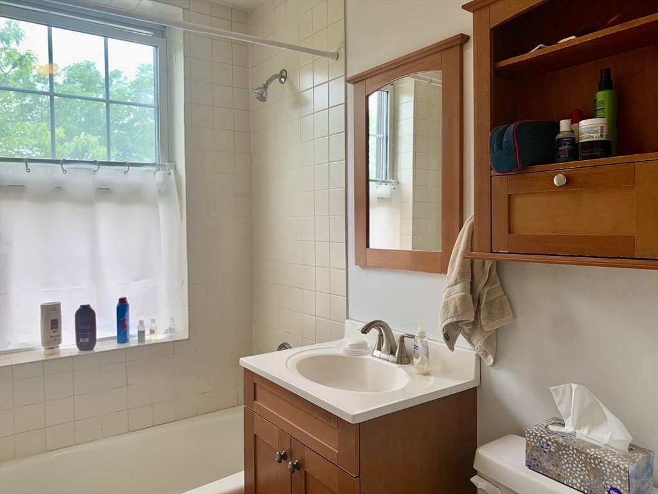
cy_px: 247
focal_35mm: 26
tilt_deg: -2.0
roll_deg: +0.7
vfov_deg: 53.1
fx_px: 494
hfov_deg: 67.3
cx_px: 329
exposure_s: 1/121
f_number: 1.8
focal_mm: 4.25
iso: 40
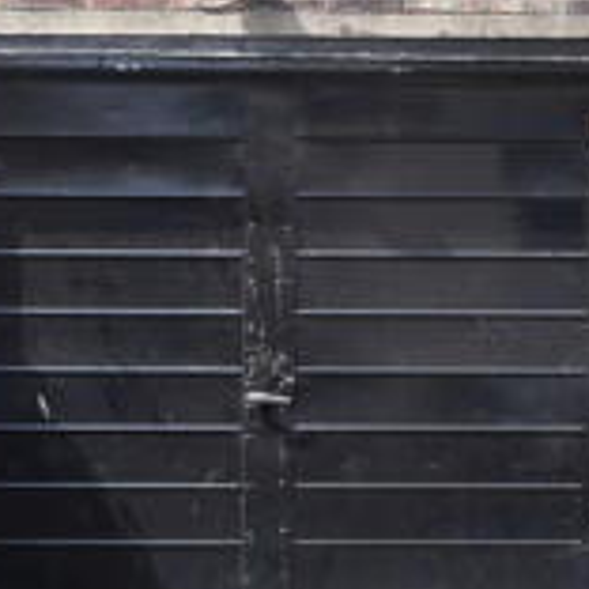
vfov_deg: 16.2
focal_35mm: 107
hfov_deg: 16.3
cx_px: 217
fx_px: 2060
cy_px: 417
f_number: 4
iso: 100
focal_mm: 30
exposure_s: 1/160
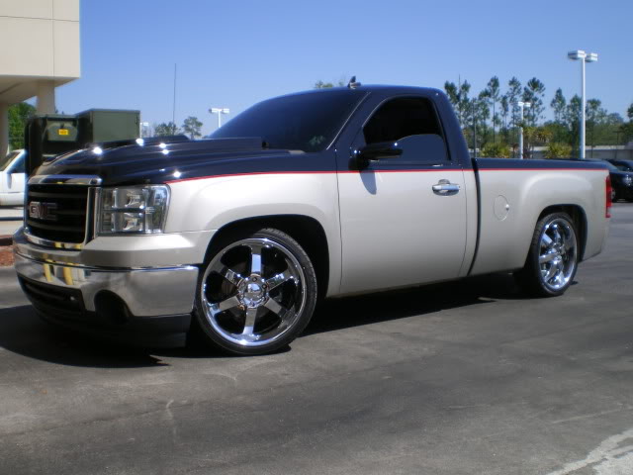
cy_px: 238
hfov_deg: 49.0
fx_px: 695
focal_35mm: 38
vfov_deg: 37.7
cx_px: 316
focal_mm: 6.3
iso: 64
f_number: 4.6
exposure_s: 1/400
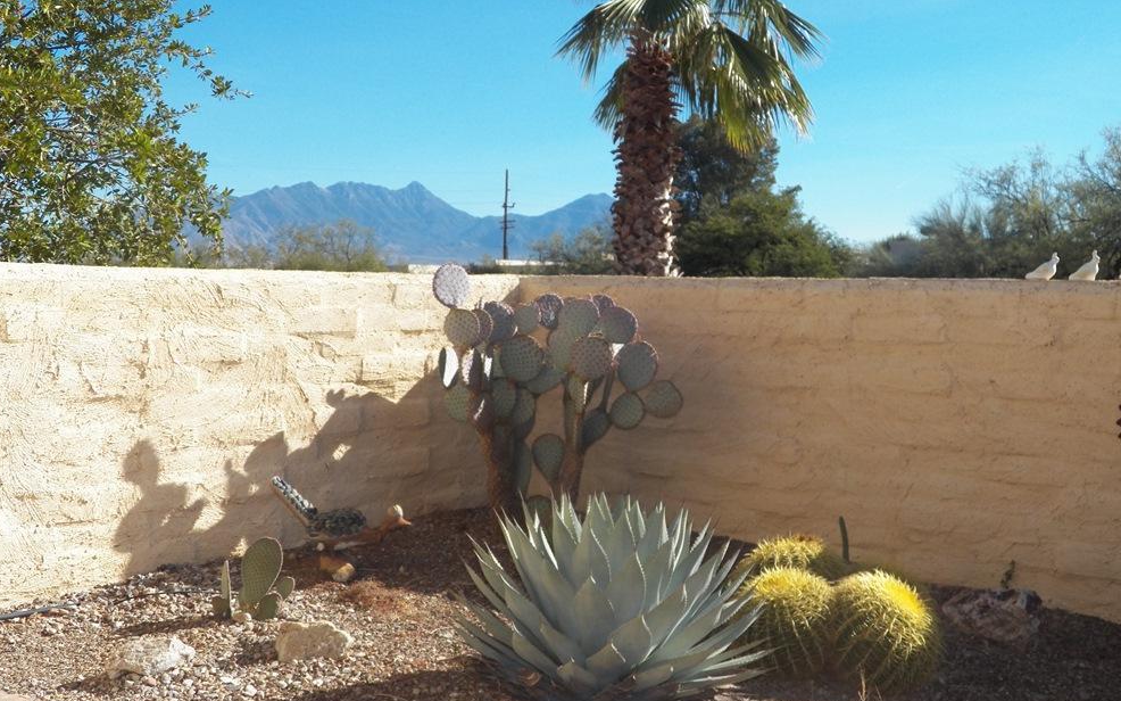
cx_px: 562
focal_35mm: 43
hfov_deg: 46.2
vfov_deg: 29.8
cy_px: 316
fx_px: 1314
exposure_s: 1/1600
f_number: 3.6
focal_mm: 7.1
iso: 125
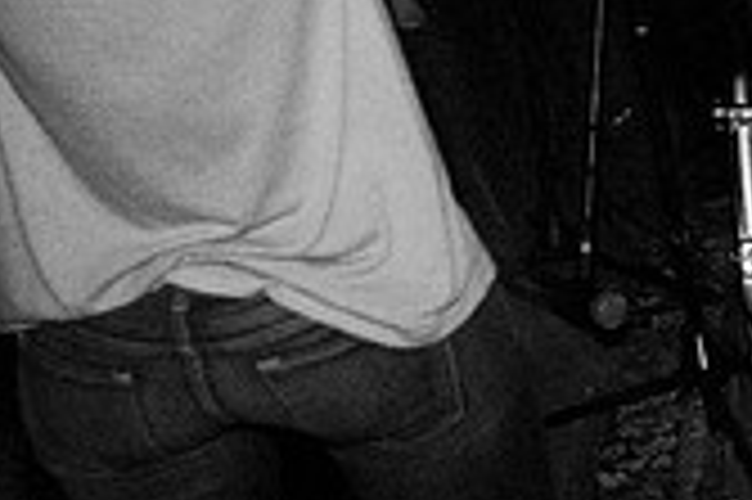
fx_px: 2170
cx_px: 1238
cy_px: -149
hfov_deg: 17.1
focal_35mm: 104
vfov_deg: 12.7
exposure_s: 1/20
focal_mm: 20
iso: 1600
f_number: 2.8
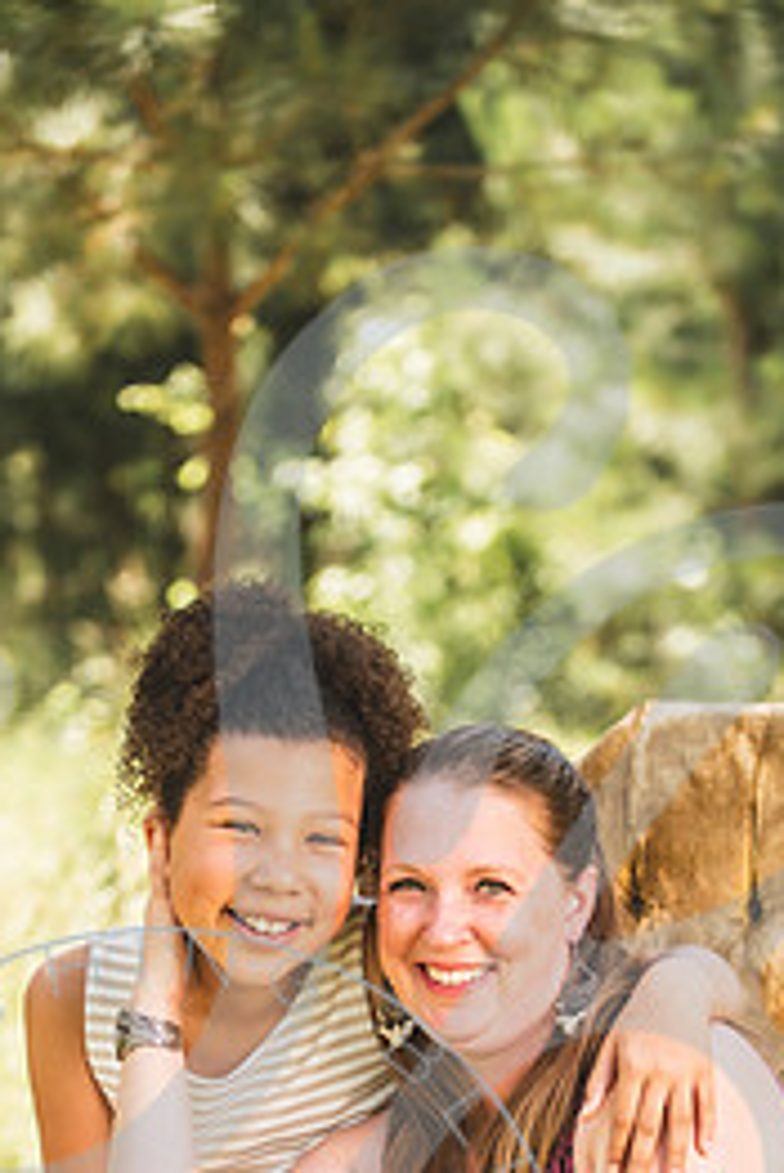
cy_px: 1003
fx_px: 4371
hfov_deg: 10.2
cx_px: 363
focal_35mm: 134
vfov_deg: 15.2
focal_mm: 78
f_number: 2.8
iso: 100
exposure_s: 1/400
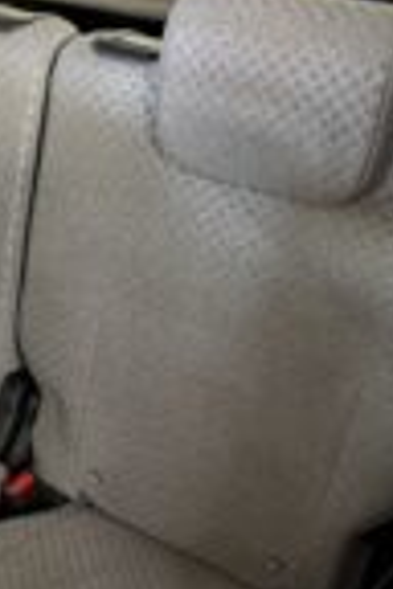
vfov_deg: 30.1
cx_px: 29
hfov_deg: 20.2
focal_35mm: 66
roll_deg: -0.7
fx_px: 1081
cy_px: 423
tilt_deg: -32.2
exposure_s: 1/25
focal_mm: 5.96
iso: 500
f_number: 1.6
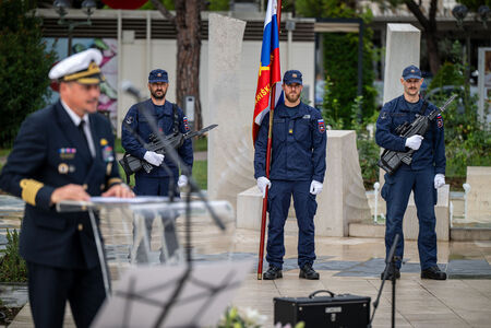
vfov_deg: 8.7
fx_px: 2152
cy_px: 164
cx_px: 246
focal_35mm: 158
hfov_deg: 13.0
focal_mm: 155
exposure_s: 1/400
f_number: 3.2
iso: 64
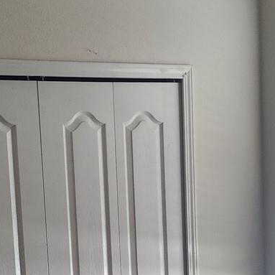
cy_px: 289
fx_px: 764
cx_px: 52
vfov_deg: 19.7
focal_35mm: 85
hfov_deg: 20.2
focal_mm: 6.4
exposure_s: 1/180
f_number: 1.8
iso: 200
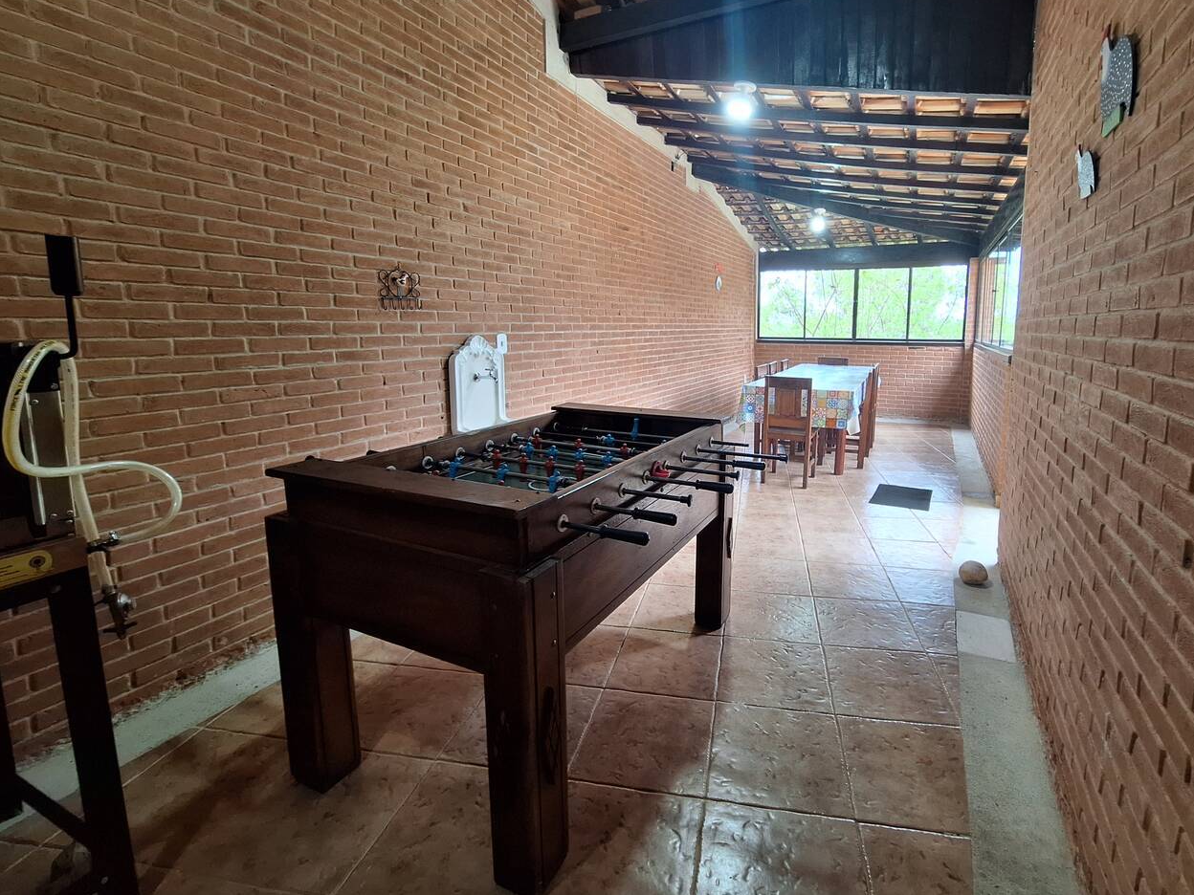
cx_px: 688
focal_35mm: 15
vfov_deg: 81.4
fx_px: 517
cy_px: 397
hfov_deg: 97.4
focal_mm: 1.74
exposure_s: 1/40
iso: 64
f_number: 2.2
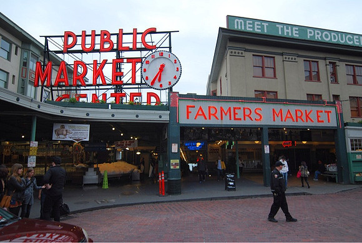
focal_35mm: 24
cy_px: 122
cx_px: 181
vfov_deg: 53.3
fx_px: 242
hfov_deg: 73.6
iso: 200
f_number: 5.6
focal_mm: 16
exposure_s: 1/180
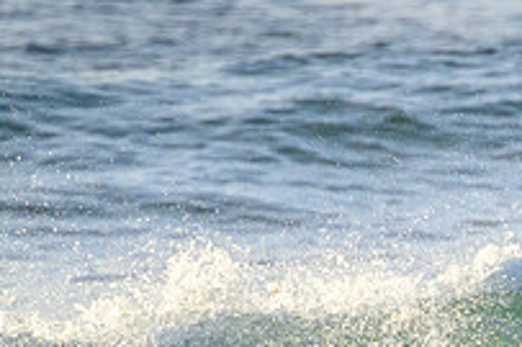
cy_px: 446
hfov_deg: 0.9
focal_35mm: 2284
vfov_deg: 0.6
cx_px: 555
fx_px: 33090
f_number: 11
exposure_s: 1/2000
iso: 1600
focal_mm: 800
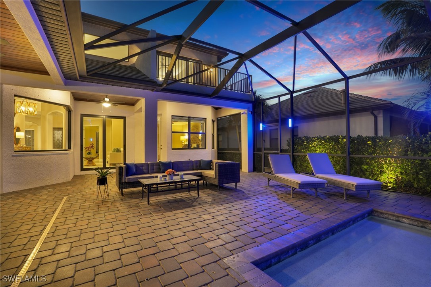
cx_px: 216
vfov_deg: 73.7
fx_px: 191
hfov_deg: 96.8
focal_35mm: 16
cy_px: 144
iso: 200
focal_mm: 16
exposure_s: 1.6
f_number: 9
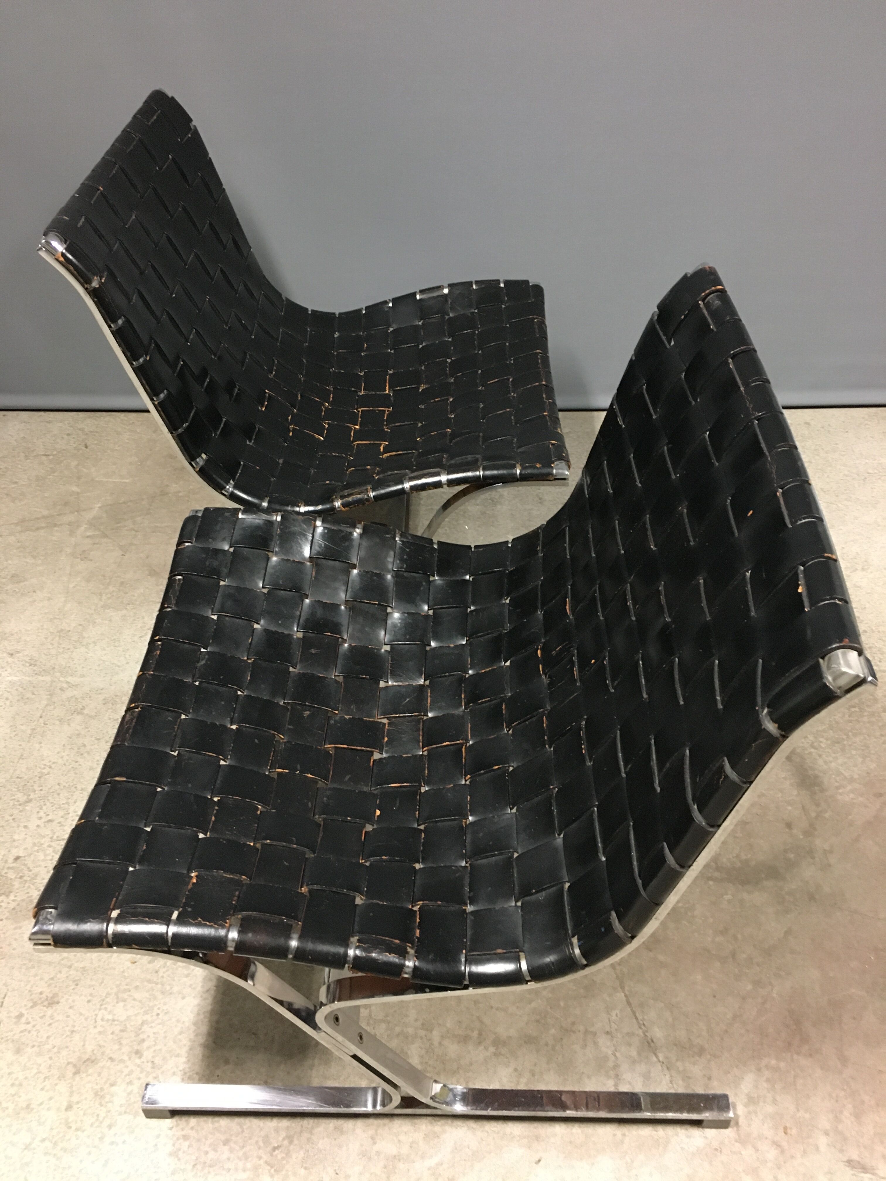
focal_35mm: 29
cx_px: 443
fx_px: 990
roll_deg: +0.1
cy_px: 590
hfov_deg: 48.2
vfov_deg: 61.7
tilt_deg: -42.4
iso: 400
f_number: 2.2
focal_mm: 4.15
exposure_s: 1/17
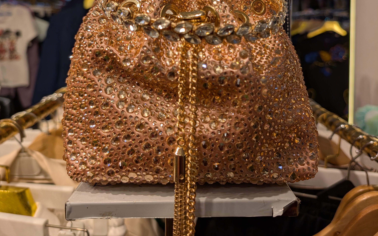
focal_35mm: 34
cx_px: 188
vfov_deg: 35.1
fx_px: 350
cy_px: 24
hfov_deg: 56.7
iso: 20
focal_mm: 6.9
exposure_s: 1/162
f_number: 1.68
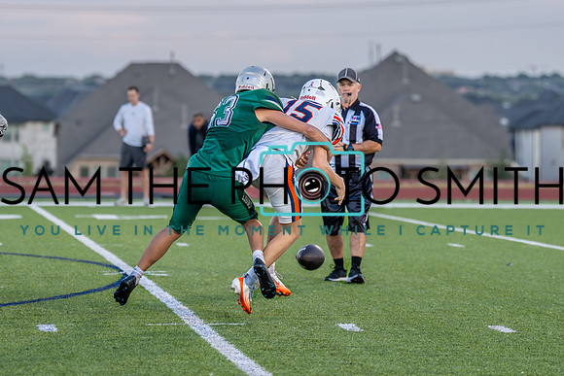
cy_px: 148
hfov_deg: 10.2
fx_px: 3151
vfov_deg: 6.8
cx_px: 255
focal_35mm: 201
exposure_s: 1/1000
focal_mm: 125
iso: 800
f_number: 2.8
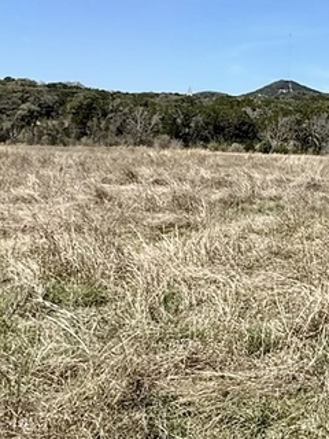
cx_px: 307
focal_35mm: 63
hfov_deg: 22.6
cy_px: 137
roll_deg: -3.2
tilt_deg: +0.3
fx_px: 798
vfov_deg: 30.4
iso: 50
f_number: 2.2
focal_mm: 2.22
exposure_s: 1/2092
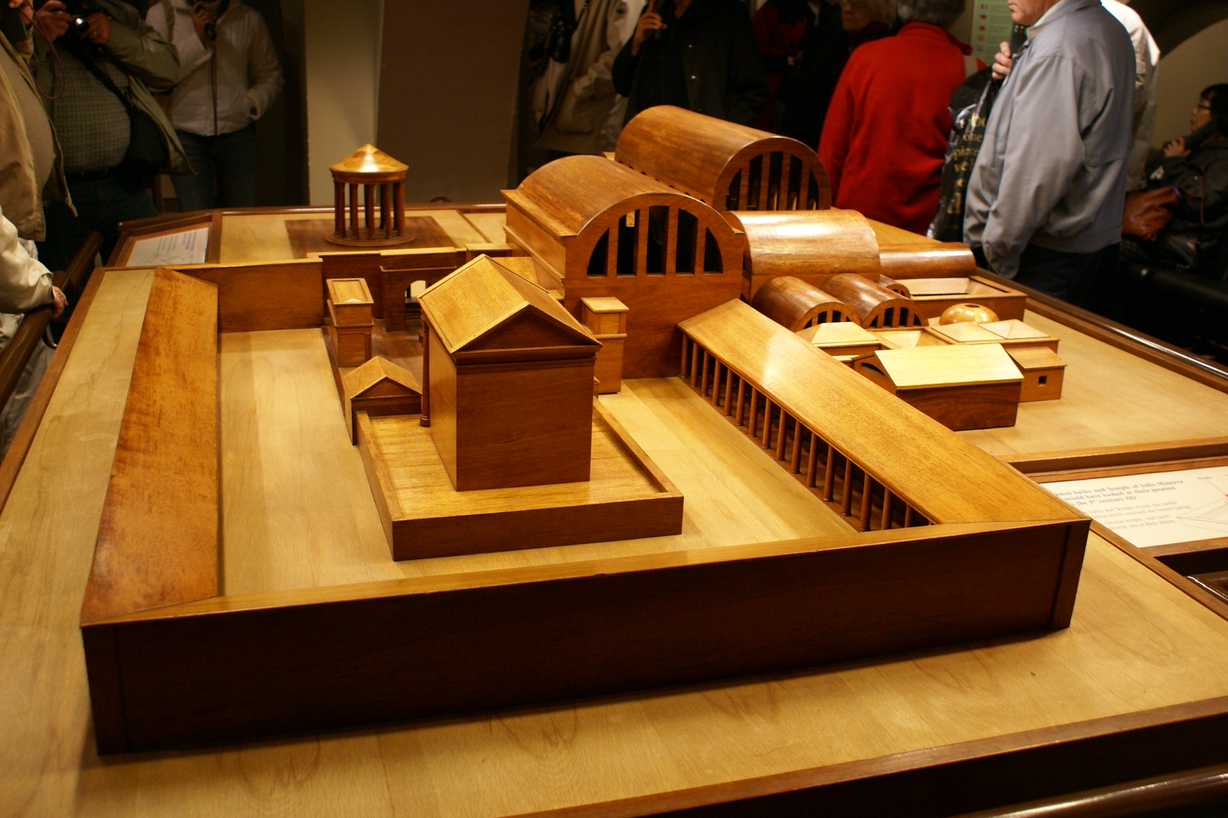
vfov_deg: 40.0
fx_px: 1126
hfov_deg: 57.2
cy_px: 409
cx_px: 614
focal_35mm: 33
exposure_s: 1/40
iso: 400
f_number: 4
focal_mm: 22
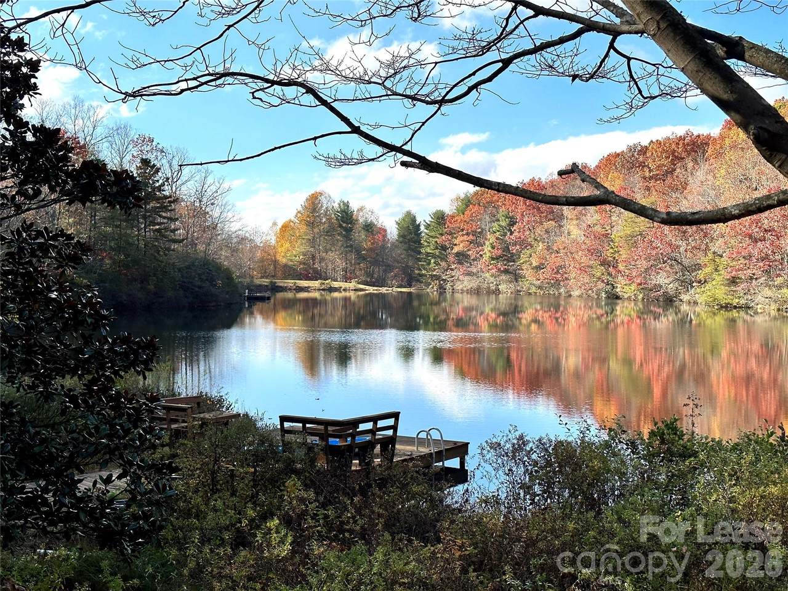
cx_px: 394
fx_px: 1093
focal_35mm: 48
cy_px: 296
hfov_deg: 39.7
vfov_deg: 30.3
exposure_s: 1/2252
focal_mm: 6.86
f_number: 1.78
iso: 64
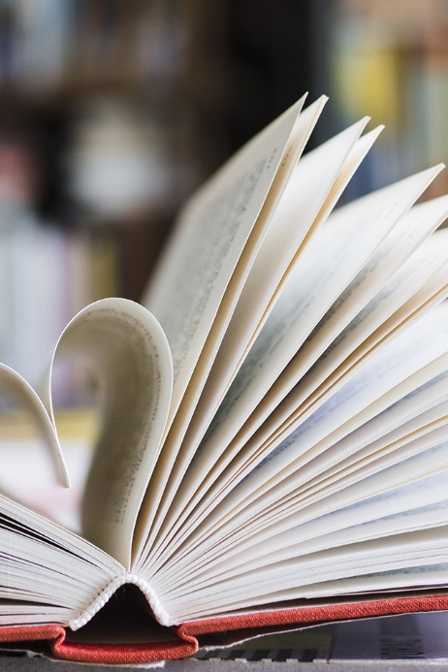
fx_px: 1809
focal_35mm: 97
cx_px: 86
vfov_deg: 21.0
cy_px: 276
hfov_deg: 14.0
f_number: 2.5
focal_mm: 35
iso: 320
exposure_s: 1/125
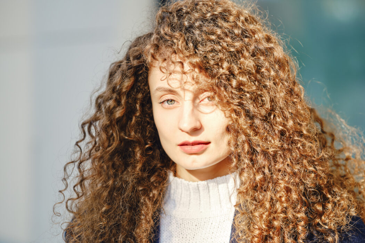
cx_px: 182
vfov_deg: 10.2
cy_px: 122
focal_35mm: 135
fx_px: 1369
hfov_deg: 15.2
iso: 160
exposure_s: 1/1000
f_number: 2
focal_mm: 90
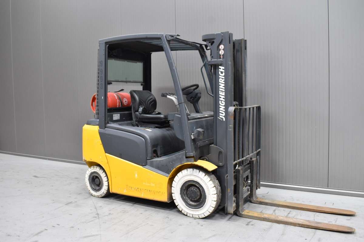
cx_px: 182
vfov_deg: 43.6
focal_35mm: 30
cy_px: 121
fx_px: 303
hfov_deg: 61.9
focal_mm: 20
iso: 1600
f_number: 5
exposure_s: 1/30
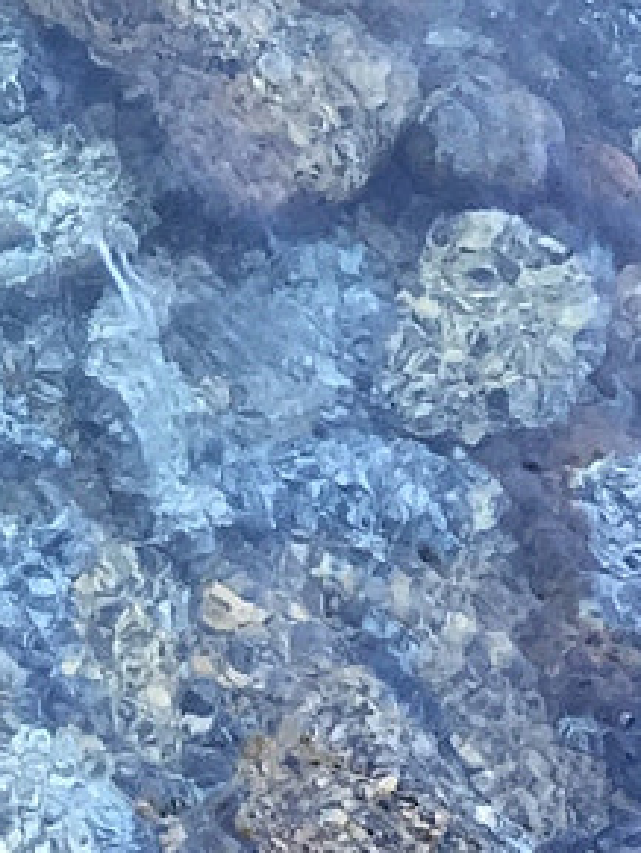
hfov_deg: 8.5
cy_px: -103
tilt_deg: -71.1
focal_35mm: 160
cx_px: -856
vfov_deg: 12.1
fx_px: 3945
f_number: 2.2
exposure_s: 1/30
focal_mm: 4.15
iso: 32
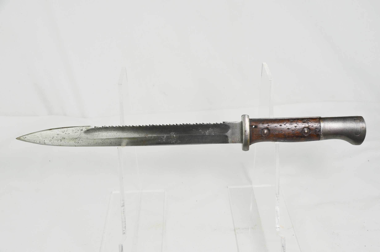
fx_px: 490
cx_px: 190
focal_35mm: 46
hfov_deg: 42.4
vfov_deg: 28.8
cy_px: 126
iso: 200
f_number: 6.3
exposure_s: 1/160
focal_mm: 31
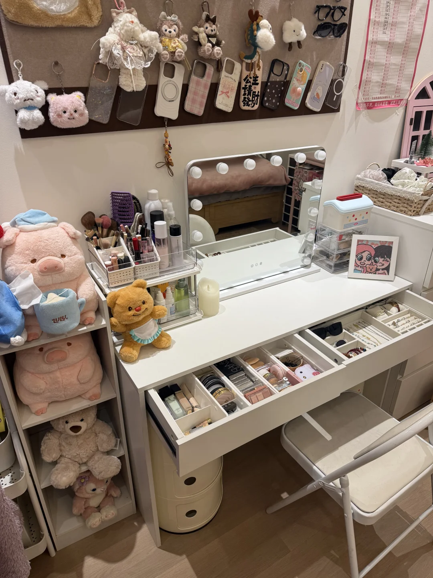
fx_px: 400
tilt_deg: -29.1
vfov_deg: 71.6
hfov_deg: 56.8
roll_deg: -0.4
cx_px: 216
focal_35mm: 24
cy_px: 289
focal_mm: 6.76
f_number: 1.78
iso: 100
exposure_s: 1/100
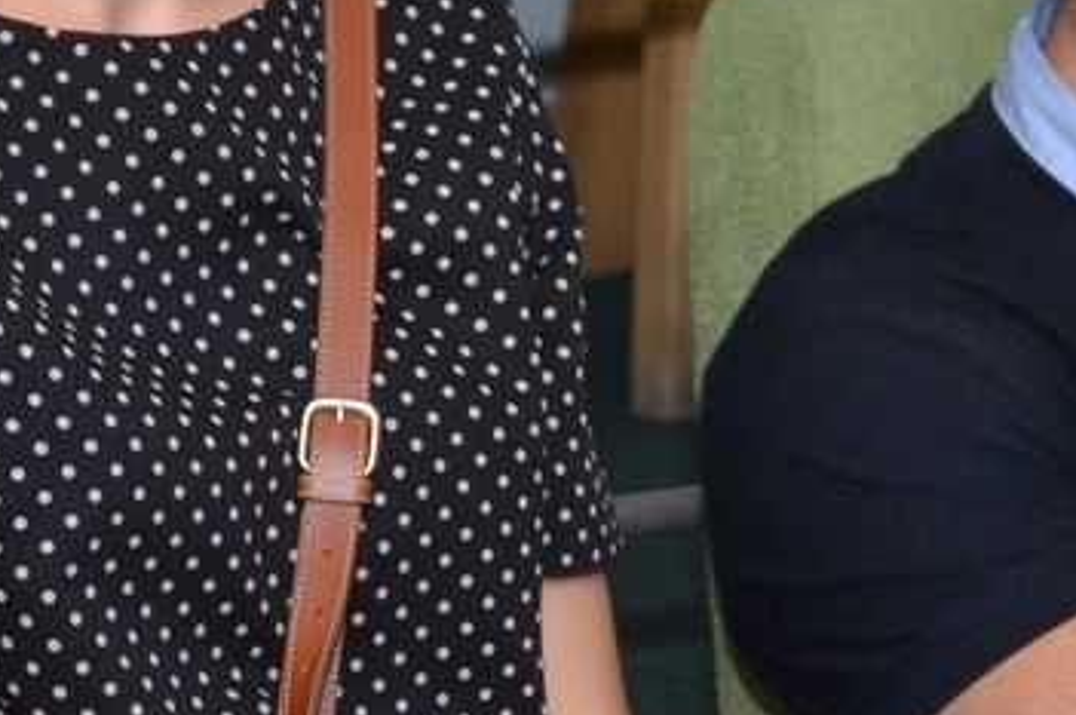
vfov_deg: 4.7
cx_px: 1119
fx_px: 8566
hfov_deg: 7.2
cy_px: -336
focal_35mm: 287
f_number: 4.8
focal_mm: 48
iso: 500
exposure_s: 1/250
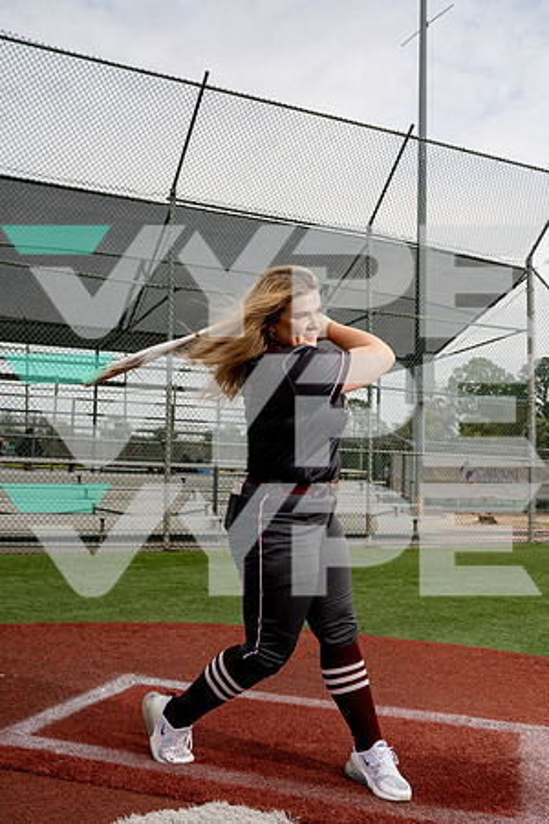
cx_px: 274
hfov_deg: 37.9
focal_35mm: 35
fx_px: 801
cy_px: 412
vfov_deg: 54.4
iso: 100
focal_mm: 35
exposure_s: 1/250
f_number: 8
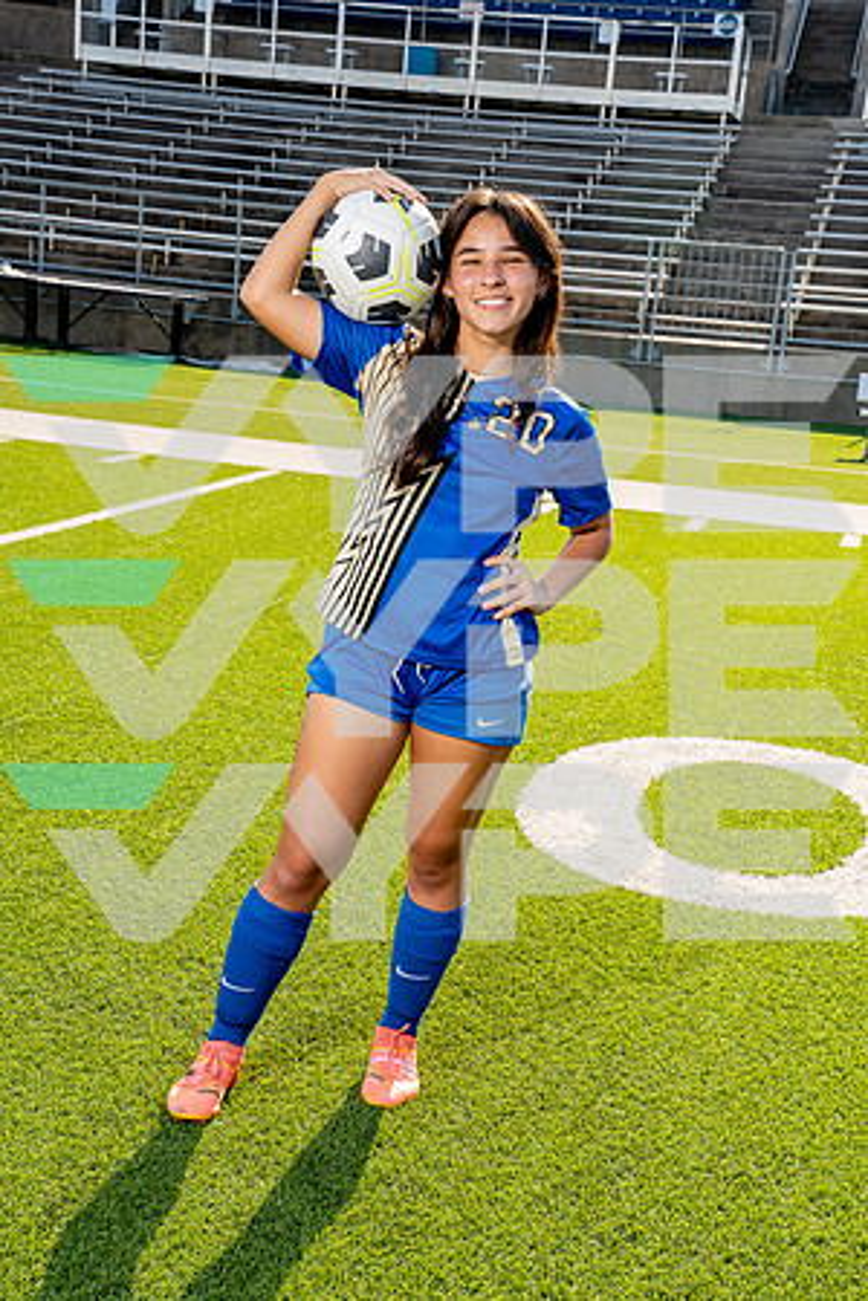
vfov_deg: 35.1
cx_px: 434
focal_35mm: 57
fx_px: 2061
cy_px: 650
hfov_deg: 23.8
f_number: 10
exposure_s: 1/250
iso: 320
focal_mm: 57
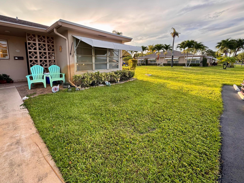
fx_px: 113
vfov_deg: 77.7
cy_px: 79
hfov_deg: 94.2
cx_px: 111
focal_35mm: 16
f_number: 2.2
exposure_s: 1/129
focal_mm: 2.22
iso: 40
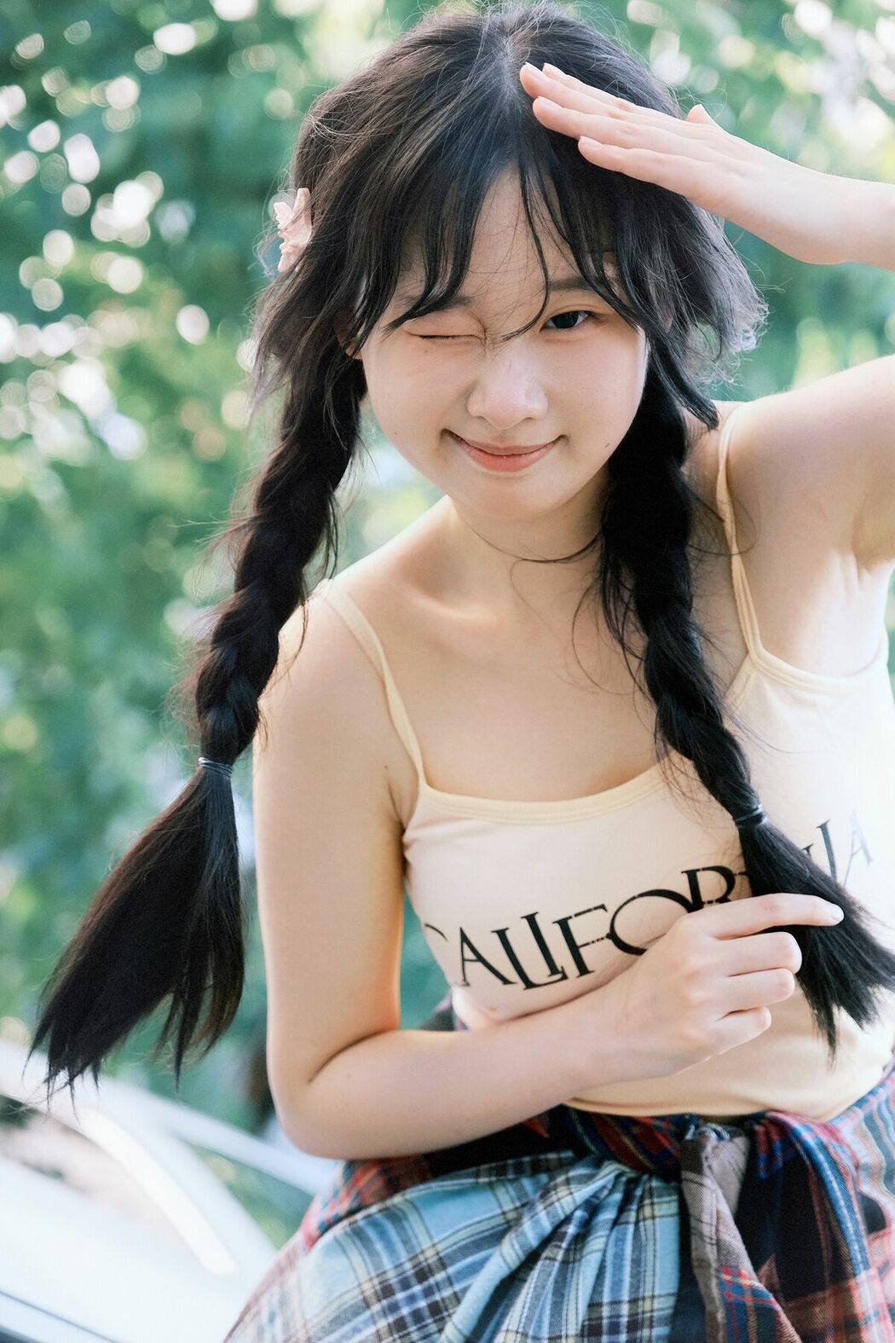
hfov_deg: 16.5
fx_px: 3095
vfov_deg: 24.5
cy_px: 672
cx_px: 448
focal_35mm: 83
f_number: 2.8
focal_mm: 55
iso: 640
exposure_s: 1/250
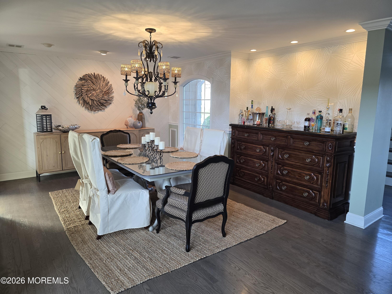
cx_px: 196
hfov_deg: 73.9
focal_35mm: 23
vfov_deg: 58.9
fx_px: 260
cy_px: 147
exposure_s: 1/120
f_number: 1.7
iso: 125
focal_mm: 6.3
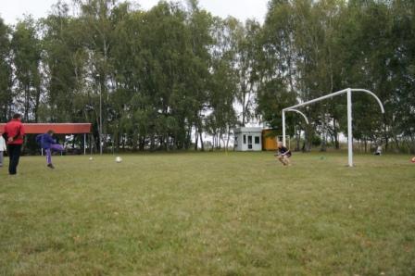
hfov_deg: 57.3
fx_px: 380
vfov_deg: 39.9
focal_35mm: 33
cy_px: 138
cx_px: 208
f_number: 4
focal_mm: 22
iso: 640
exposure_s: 1/2000
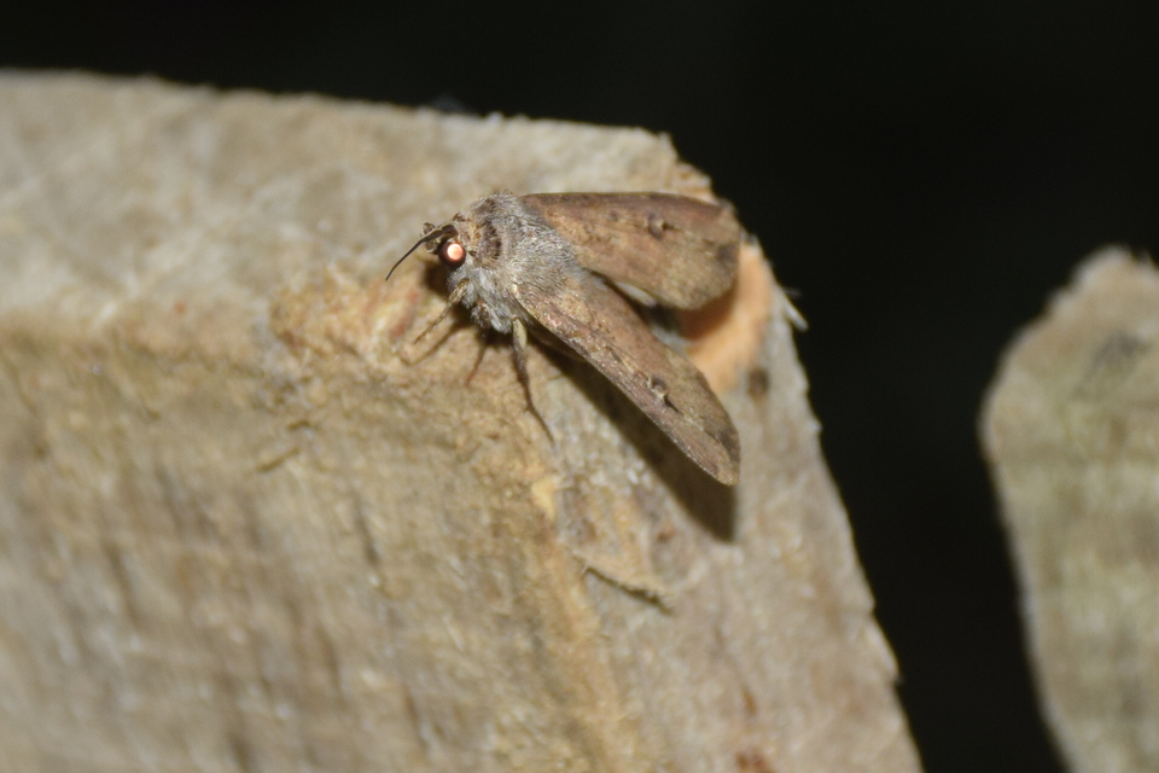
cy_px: 386
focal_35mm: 93
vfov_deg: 14.7
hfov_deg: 21.9
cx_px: 580
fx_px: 2994
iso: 320
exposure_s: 1/60
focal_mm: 62
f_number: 7.1
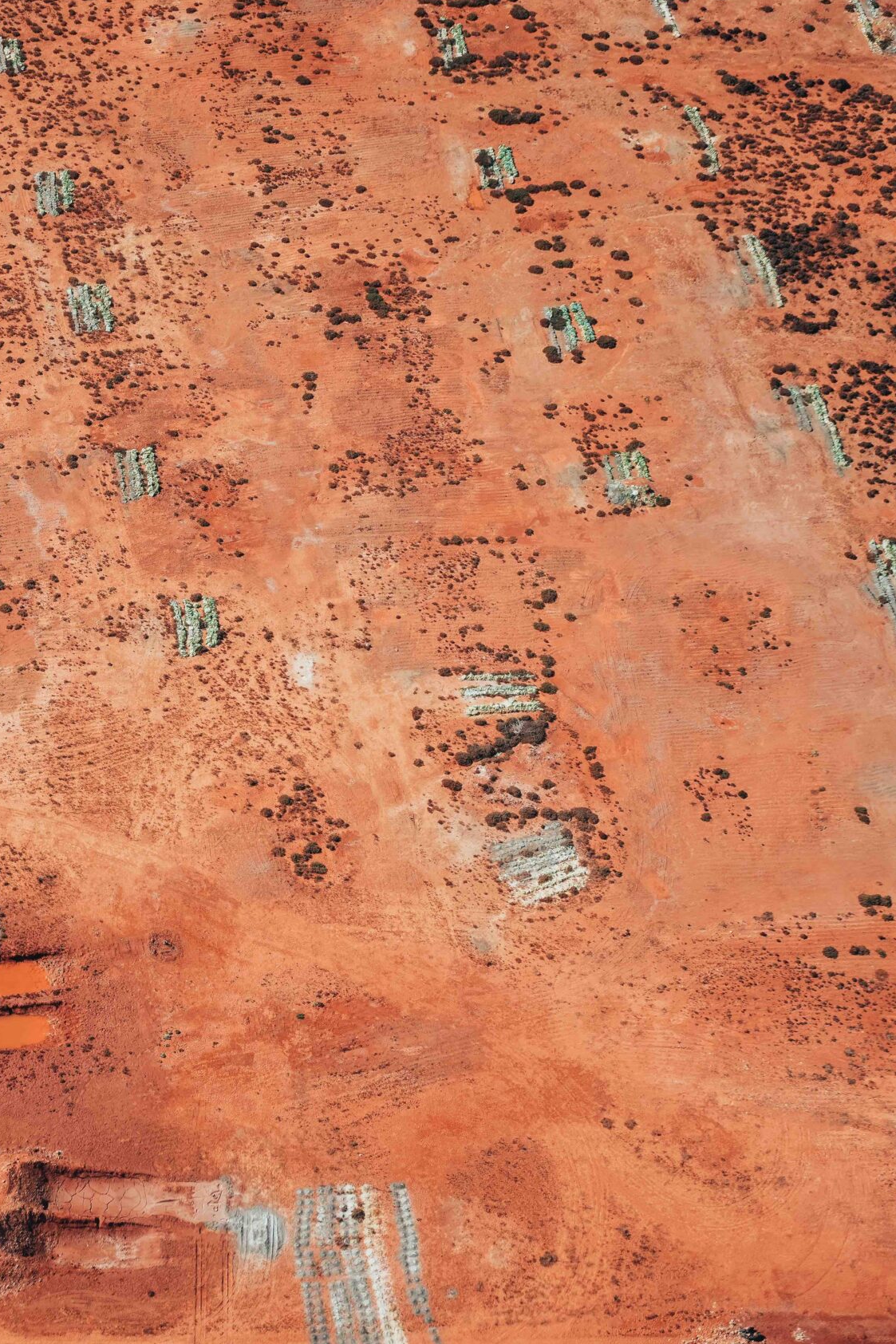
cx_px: 211
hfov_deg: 17.2
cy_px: 674
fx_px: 2950
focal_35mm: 79
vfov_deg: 25.7
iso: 320
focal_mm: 52
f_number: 2.8
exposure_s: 1/4000
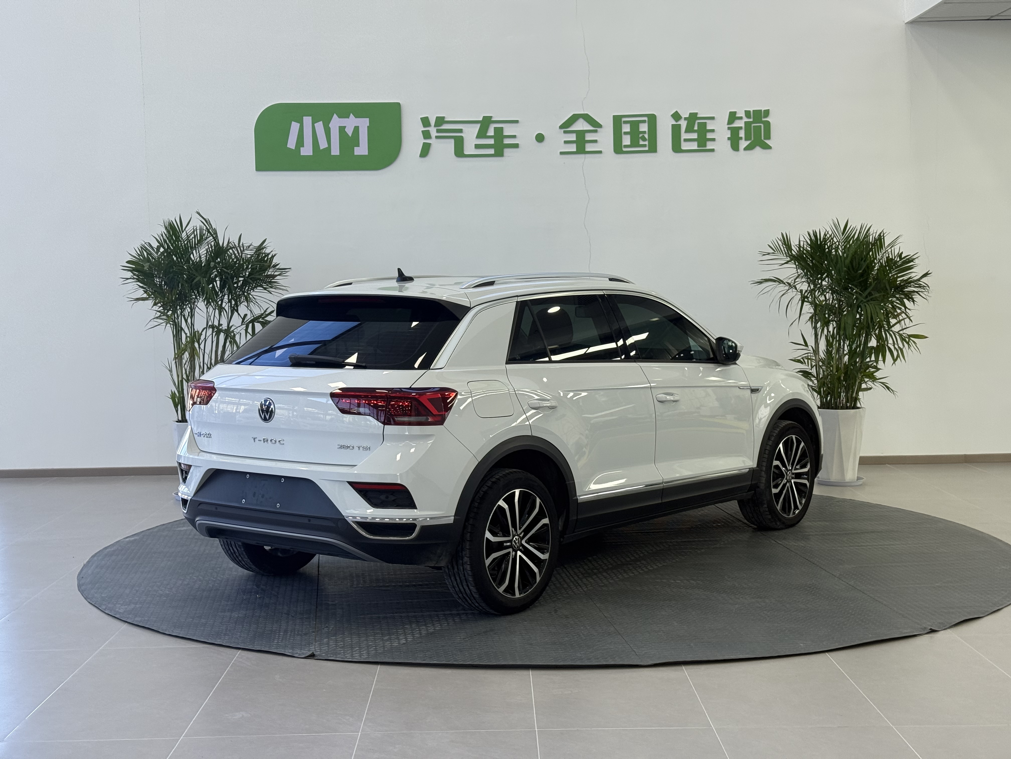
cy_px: 380
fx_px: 1402
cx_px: 506
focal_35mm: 48
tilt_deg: -3.7
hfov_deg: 39.7
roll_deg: +0.9
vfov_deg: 30.3
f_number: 1.78
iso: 64
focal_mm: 6.76
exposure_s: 1/122
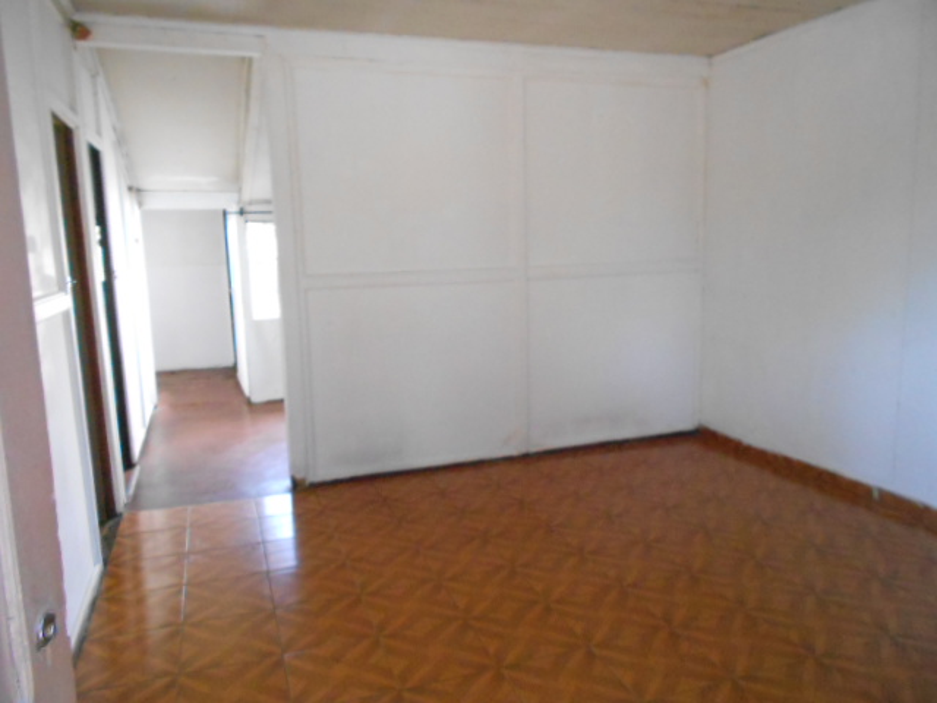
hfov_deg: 67.3
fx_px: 704
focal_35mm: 26
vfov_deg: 53.1
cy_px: 352
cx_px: 468
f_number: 3.2
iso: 800
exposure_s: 1/50
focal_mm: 4.6
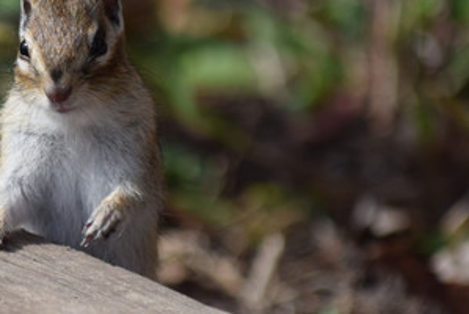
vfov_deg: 1.4
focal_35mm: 963
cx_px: 82
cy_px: 148
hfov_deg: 2.1
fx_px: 12558
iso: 400
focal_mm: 300
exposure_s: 1/1600
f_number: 6.3
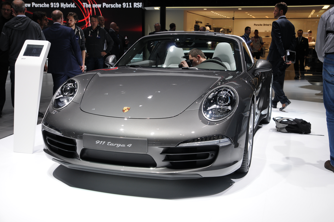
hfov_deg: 43.7
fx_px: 417
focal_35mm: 45
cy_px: 111
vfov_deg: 29.8
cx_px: 167
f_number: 8
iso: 320
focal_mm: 30
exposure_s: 1/250
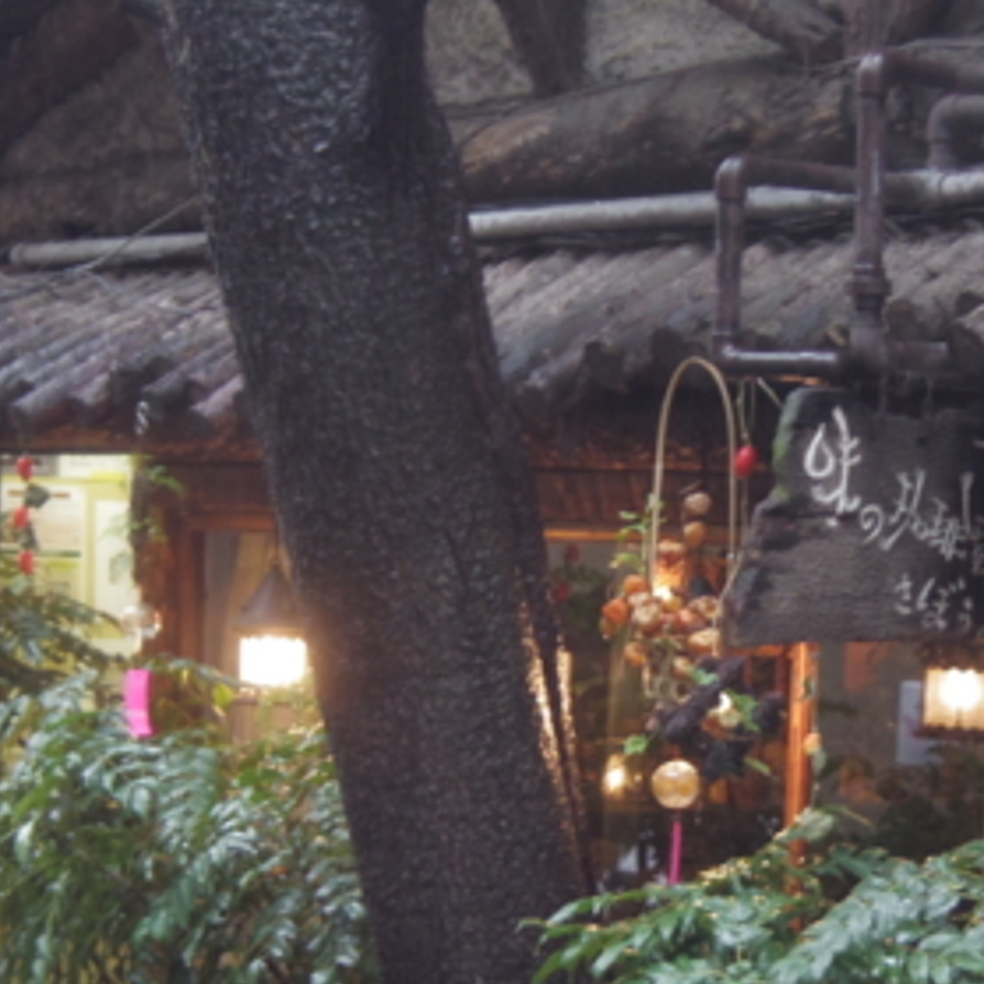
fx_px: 3827
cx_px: 935
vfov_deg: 14.5
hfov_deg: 14.5
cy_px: 942
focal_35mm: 119
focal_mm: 8.5
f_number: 1.9
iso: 200
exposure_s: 1/15
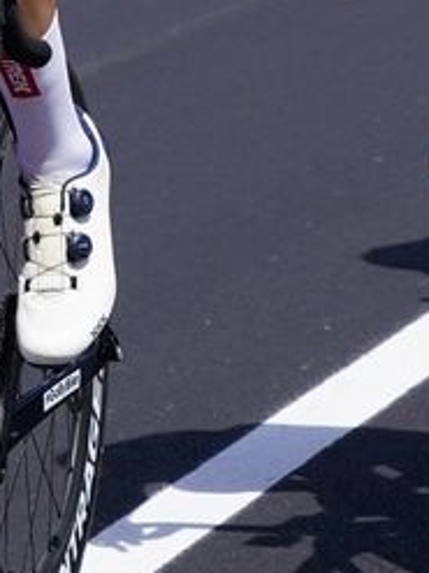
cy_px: 38
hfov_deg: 4.2
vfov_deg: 5.7
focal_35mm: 349
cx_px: -28
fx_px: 5772
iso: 800
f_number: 8
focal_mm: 70
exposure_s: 1/2500
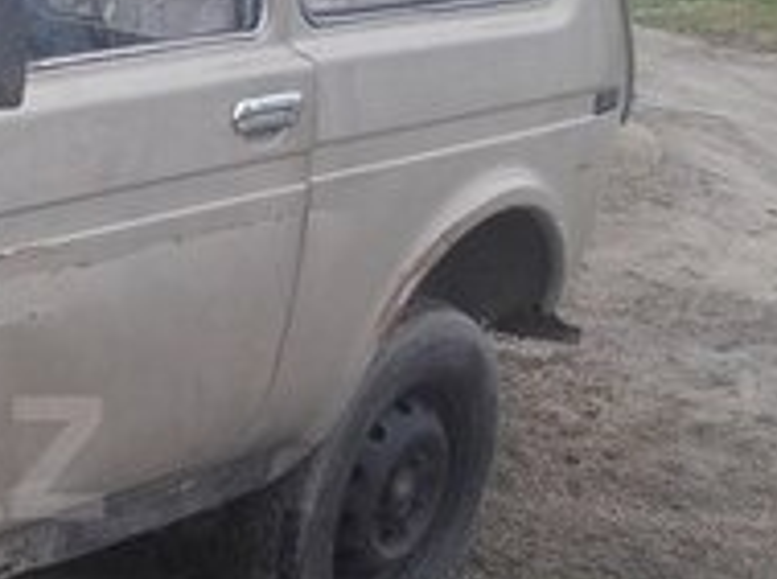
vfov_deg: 15.0
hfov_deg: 18.3
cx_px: -317
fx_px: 2196
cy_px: 458
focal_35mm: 98
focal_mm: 3.7
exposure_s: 1/204
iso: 40
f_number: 1.9
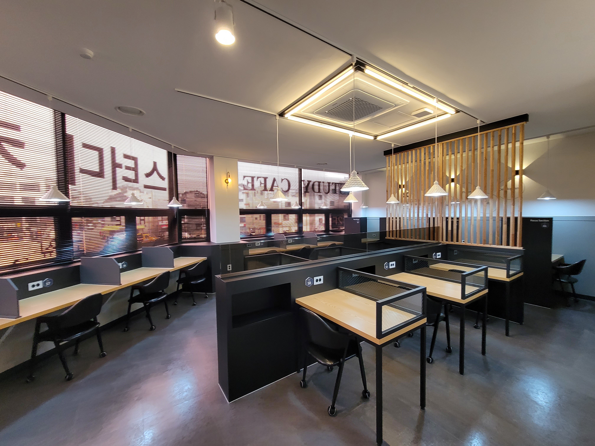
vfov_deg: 89.9
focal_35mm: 13
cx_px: 298
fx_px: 223
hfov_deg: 106.2
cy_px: 223
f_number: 2.2
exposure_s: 1/59
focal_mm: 2.2
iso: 160
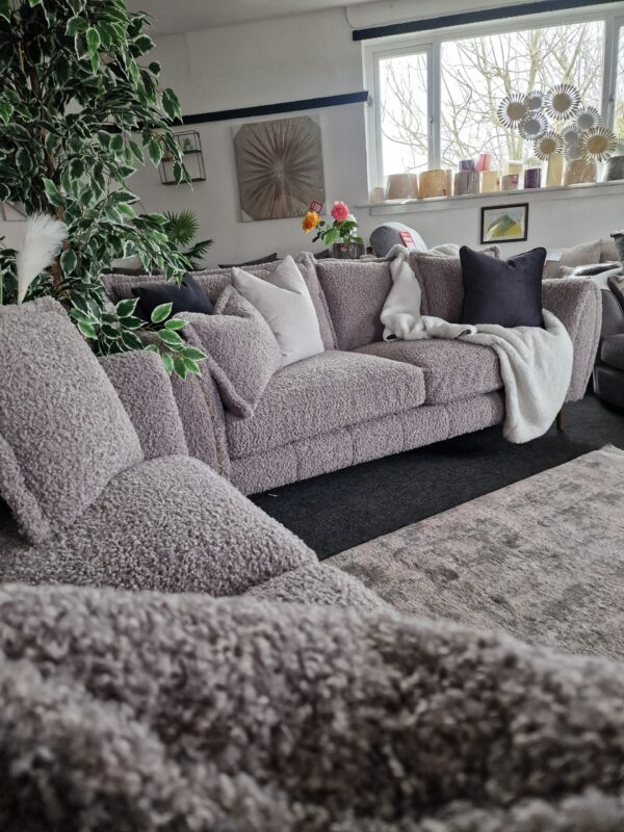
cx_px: 312
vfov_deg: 73.9
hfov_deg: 58.9
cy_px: 416
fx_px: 553
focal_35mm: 23
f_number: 1.8
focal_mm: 6.4
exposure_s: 1/100
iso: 200
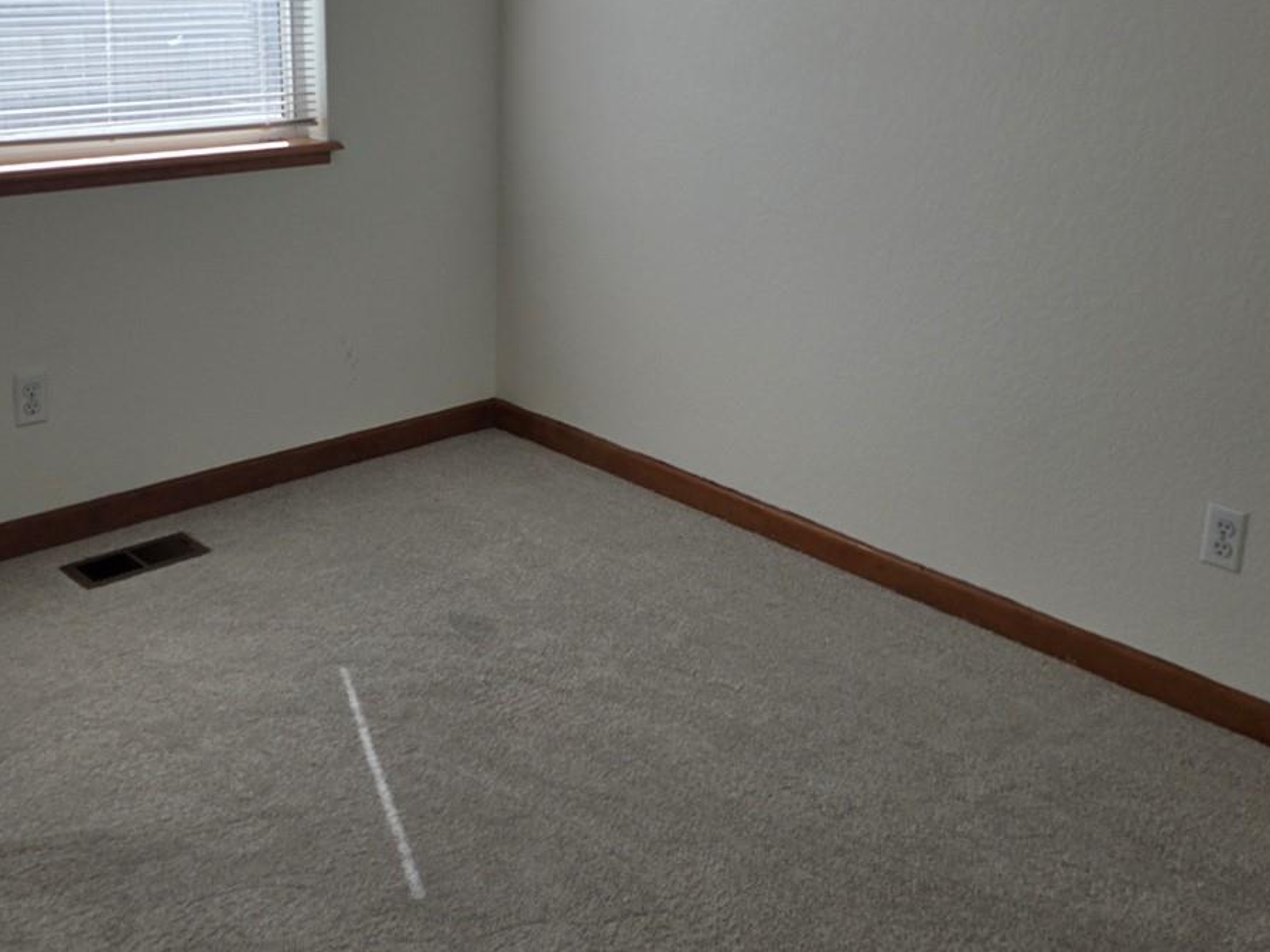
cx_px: 587
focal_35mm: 41
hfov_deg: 45.7
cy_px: 330
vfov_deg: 34.8
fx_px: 1504
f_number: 1.7
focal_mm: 6.3
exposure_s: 1/359
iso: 32
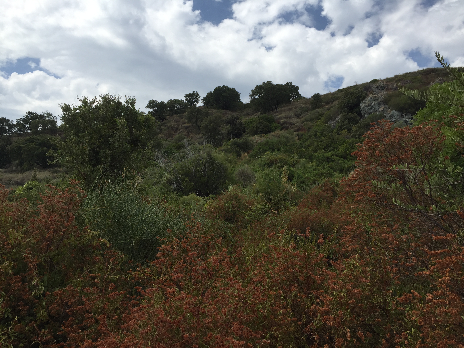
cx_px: 232
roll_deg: -4.5
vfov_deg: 48.2
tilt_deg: +13.7
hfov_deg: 61.7
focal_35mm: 29
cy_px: 174
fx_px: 389
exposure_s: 1/2326
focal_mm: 4.15
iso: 32
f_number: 2.2
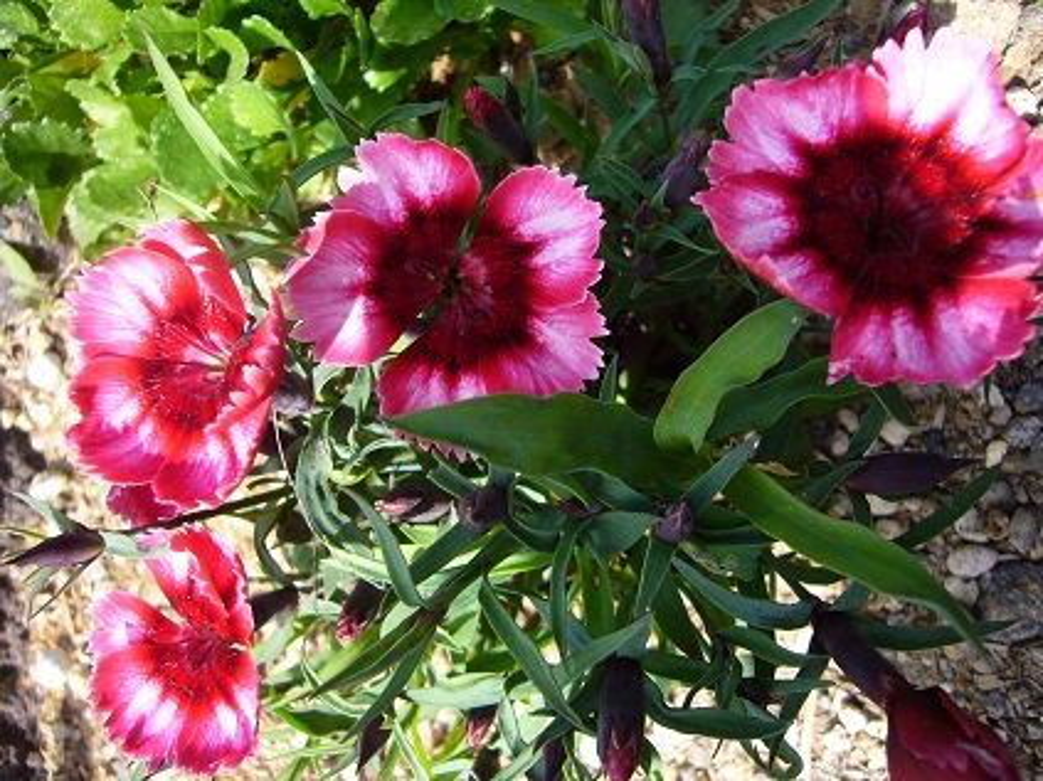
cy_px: 390
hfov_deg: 63.5
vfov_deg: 49.7
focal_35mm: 28
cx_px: 522
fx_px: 843
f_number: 2.8
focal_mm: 4.6
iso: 100
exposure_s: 1/500
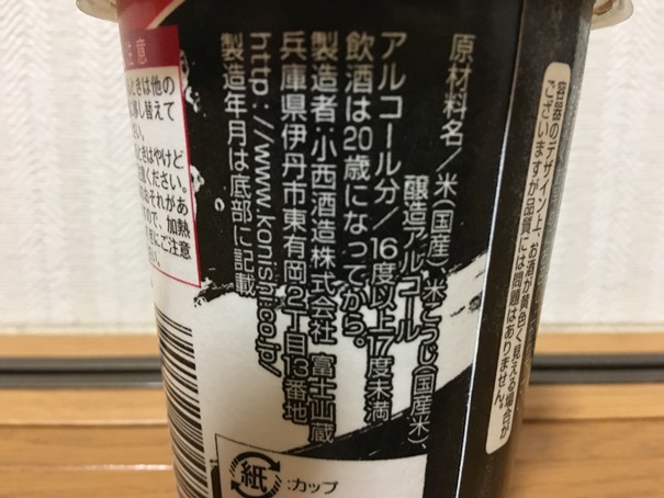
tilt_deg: -13.7
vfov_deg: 48.2
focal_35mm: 29
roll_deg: -1.4
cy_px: 249
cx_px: 332
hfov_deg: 61.6
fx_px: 556
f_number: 2.2
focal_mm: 4.15
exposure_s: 1/15
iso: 200
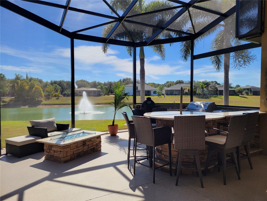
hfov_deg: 67.3
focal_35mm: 26
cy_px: 100
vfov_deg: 53.1
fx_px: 201
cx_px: 134
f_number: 1.8
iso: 40
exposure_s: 1/1255
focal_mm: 5.4
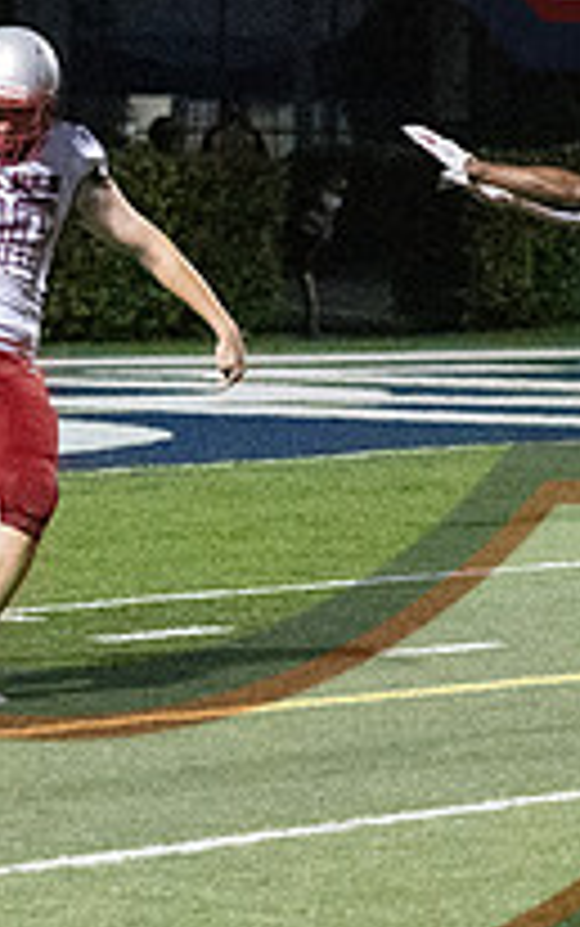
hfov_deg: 4.4
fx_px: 7602
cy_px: 250
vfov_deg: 7.0
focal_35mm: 301
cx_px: 31
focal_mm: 70
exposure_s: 1/3200
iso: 36000
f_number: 2.8
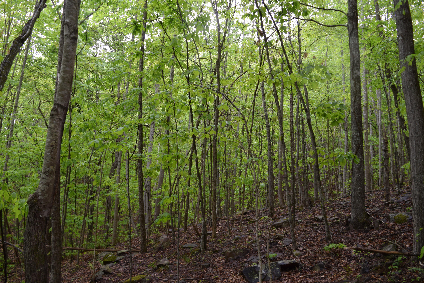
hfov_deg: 59.5
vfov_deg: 41.7
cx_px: 212
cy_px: 142
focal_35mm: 32
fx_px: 371
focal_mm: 21
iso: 400
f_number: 5.6
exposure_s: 1/125
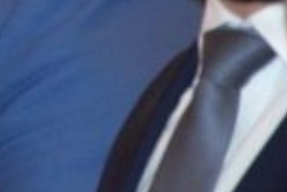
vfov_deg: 2.0
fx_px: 5594
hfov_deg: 2.9
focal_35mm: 701
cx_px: -392
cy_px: -217
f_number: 5.6
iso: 3200
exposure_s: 1/60
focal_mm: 92
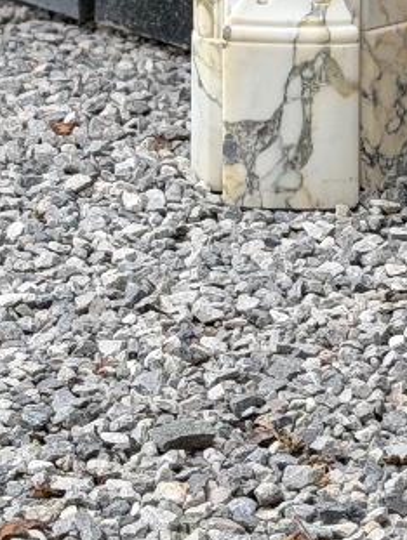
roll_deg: +0.3
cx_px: 165
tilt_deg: -11.4
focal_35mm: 185
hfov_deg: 8.0
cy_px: -240
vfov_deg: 10.4
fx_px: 2894
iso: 64
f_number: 1.78
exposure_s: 1/549
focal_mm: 6.76
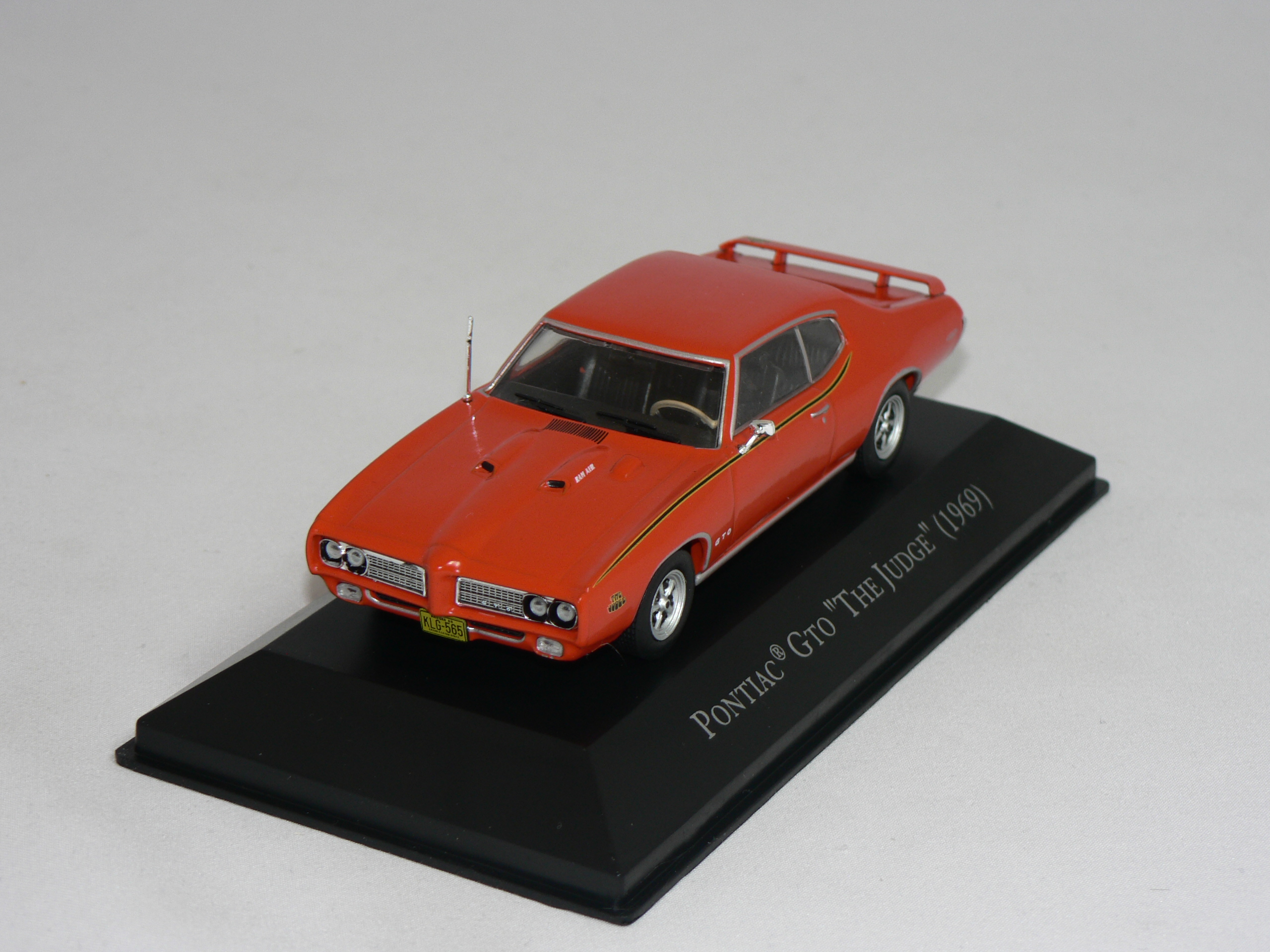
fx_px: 3816
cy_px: 476
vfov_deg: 14.2
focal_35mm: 104
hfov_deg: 18.9
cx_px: 635
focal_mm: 17.3
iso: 80
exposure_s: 1/60
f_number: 3.2
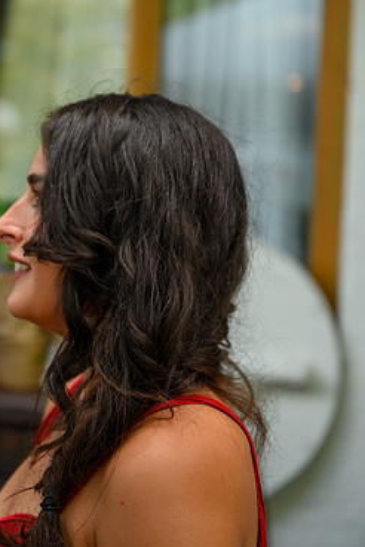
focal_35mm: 110
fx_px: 1673
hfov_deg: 12.3
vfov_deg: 18.6
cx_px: 18
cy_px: 283
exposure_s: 1/800
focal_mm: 70
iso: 500
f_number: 2.8
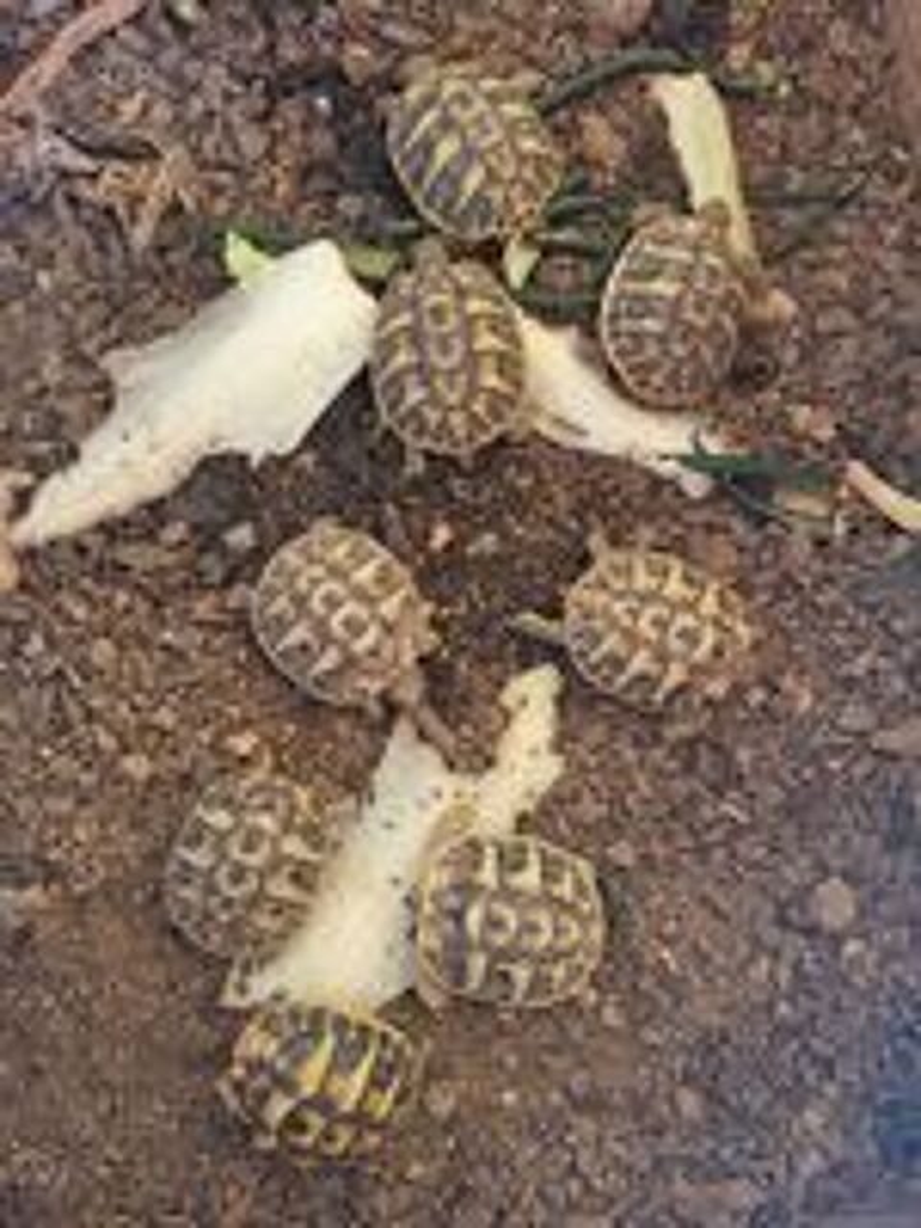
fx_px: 816
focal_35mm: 23
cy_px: 614
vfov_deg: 73.9
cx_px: 460
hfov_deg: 58.9
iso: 200
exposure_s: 1/33
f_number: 1.8
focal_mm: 5.54
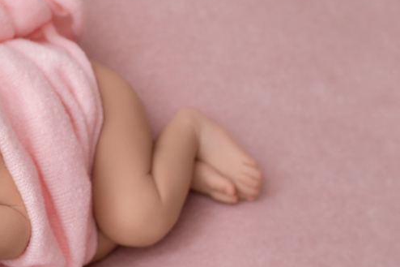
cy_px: 54
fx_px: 755
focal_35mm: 68
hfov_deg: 27.1
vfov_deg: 19.8
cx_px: -46
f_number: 4.5
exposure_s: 1/160
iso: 100
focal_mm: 28
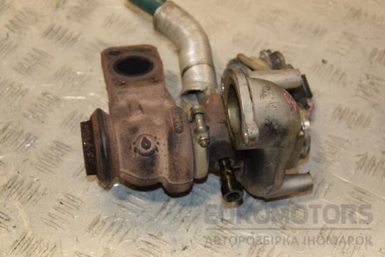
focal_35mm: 75
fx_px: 802
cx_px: 192
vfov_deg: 18.2
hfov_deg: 27.0
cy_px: 128
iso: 800
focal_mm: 50
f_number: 5.6
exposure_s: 1/200
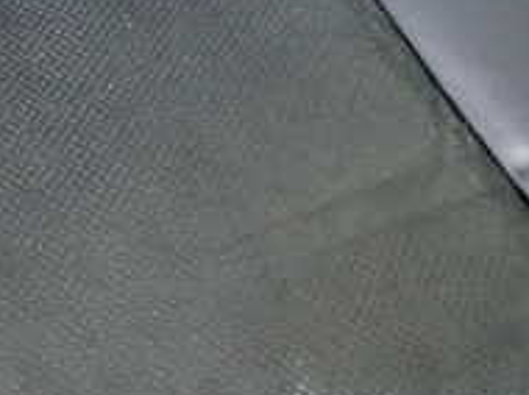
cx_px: -58
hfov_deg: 23.2
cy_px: 170
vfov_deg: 18.6
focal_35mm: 79
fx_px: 1206
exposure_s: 1/50
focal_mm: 4.5
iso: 1000
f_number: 2
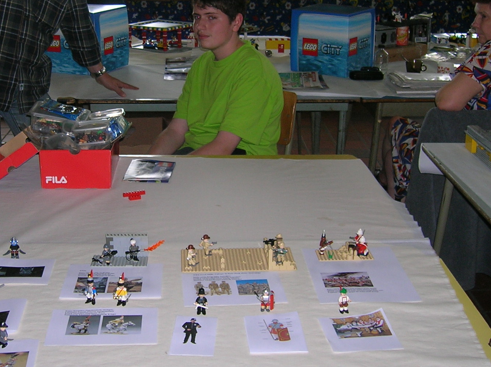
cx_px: 180
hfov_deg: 33.1
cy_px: 148
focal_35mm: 58
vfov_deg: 25.2
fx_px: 822
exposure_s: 1/60.1
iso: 50
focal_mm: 5.7
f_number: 2.9
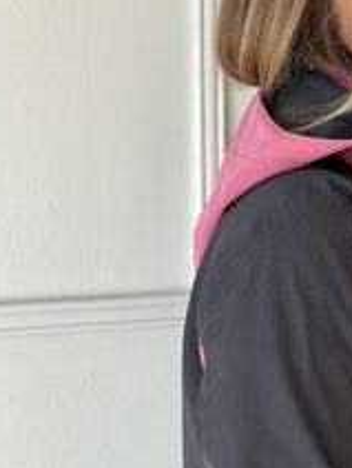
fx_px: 1636
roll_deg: -0.7
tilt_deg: -9.4
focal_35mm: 121
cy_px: 360
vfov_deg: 16.2
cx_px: 381
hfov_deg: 12.1
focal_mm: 6.86
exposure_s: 1/172
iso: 80
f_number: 1.78
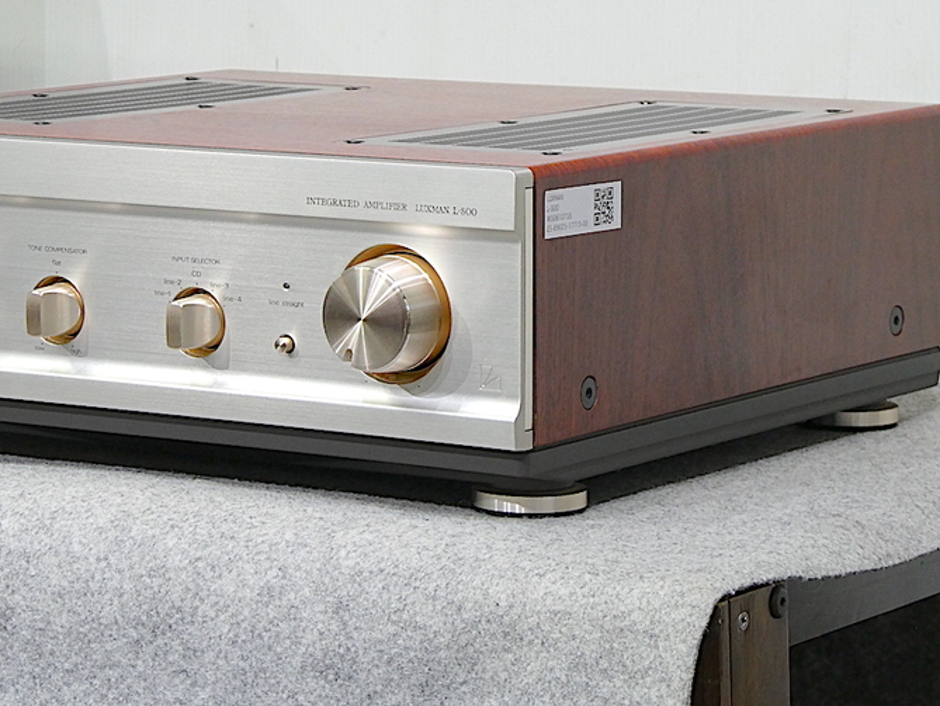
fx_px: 4128
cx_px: 315
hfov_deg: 13.0
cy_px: 235
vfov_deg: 9.8
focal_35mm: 152
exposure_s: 1/10
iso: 200
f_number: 5.1
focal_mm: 19
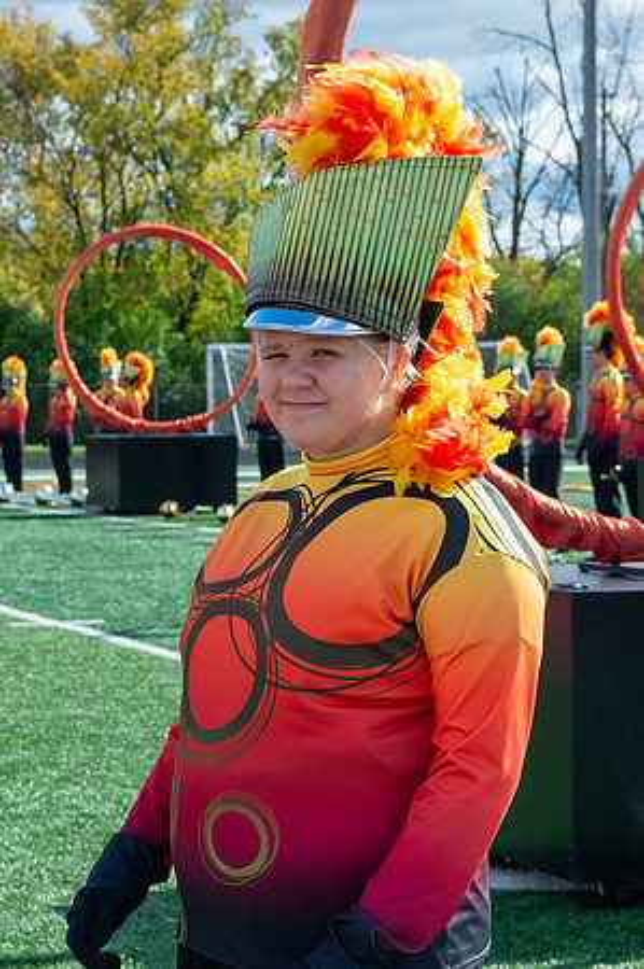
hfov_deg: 12.2
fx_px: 3006
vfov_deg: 18.3
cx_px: 314
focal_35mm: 112
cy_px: 458
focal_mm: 70
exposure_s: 1/2000
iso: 1600
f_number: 10
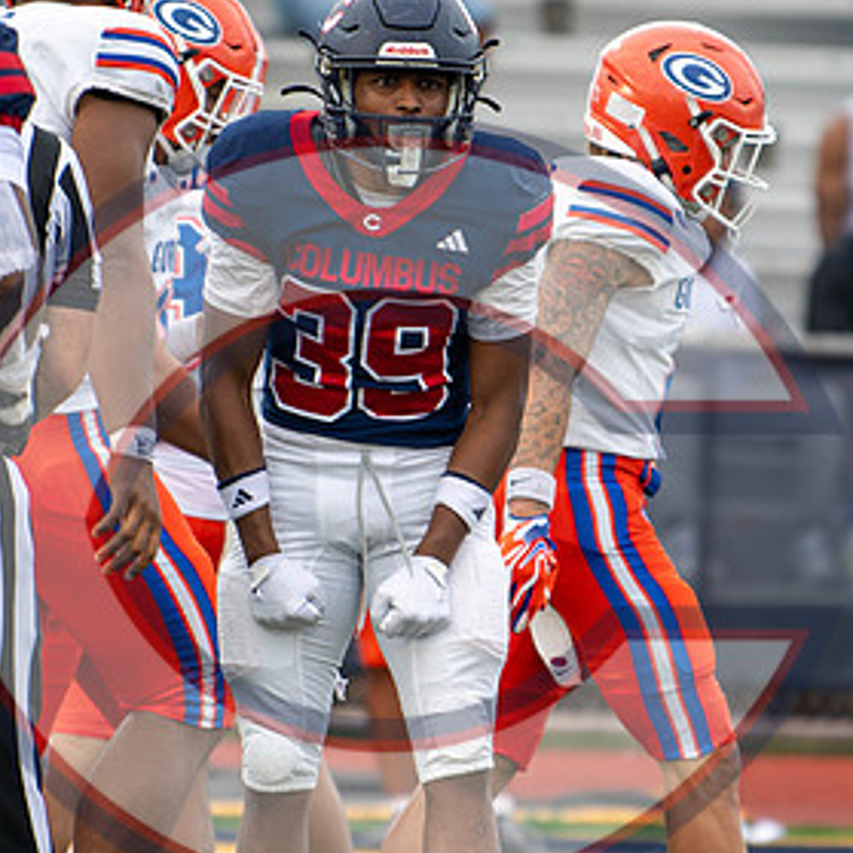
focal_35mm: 1002
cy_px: 457
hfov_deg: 1.7
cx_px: 427
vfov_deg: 1.7
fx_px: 27935
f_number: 2.8
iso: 250
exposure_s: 1/1000
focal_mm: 200
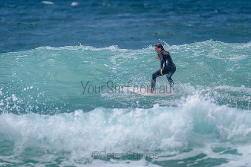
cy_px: 64
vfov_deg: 2.2
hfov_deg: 3.4
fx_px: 4284
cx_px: 154
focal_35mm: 614
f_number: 5.6
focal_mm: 500
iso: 125
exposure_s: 1/2000
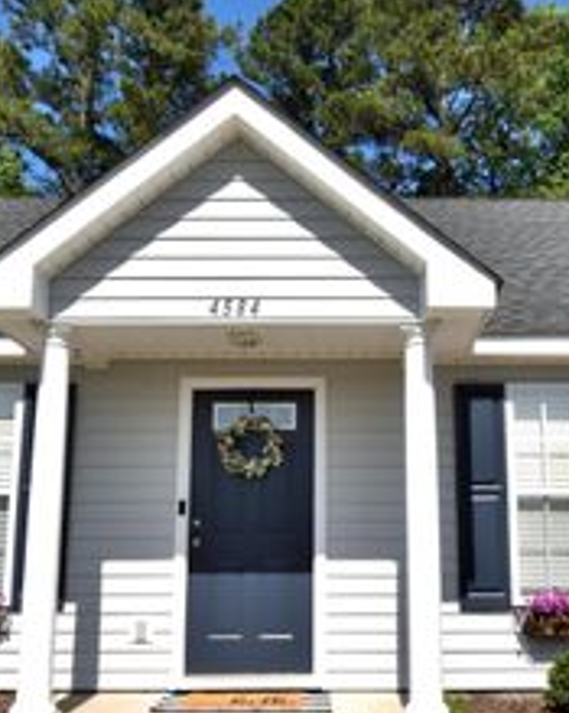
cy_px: 386
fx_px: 948
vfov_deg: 41.1
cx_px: 354
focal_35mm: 45
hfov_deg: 33.3
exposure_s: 1/200
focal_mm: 14
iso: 100
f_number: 13
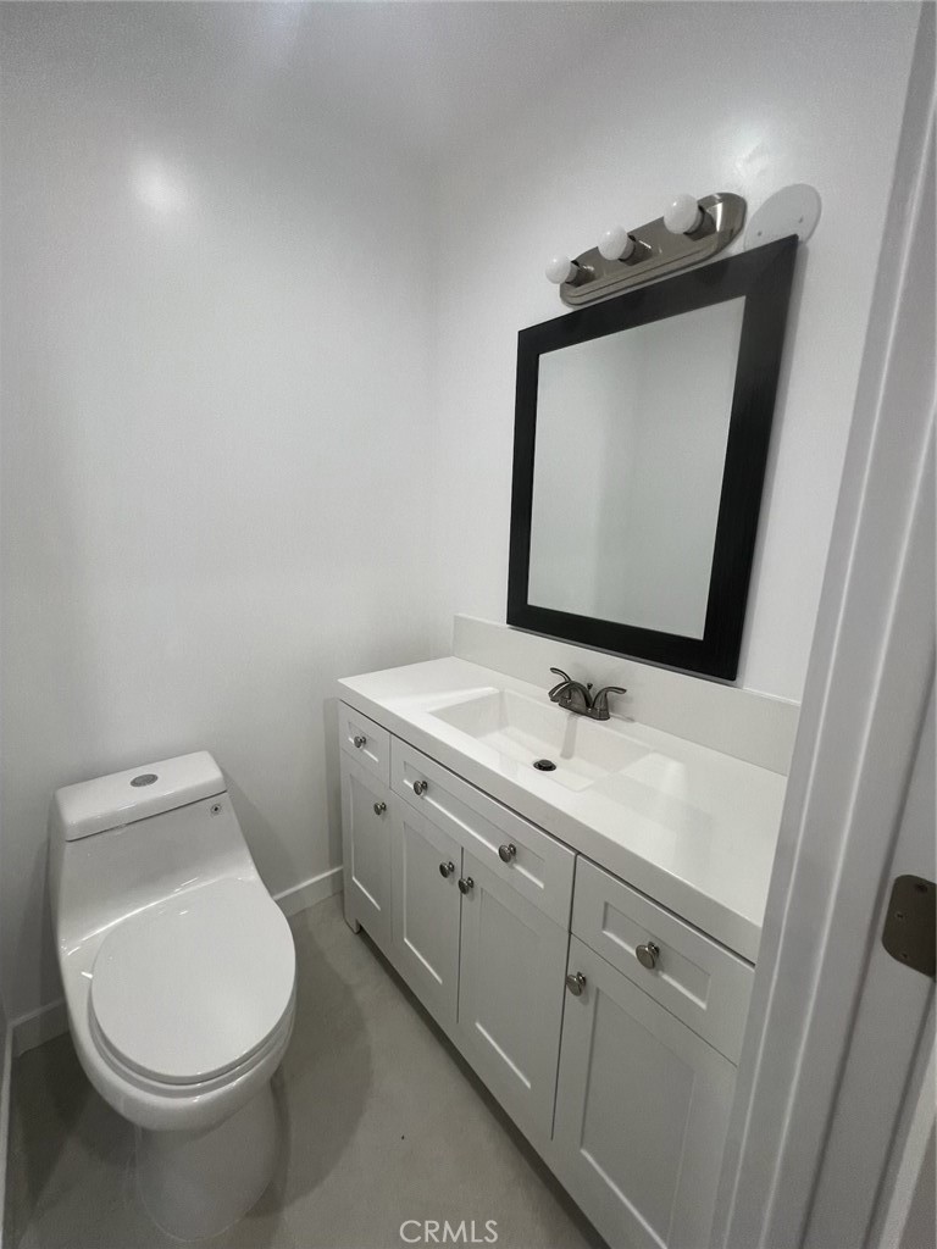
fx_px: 469
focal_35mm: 13
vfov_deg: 106.2
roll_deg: -3.3
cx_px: 468
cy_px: 624
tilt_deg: -9.5
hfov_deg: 89.9
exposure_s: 1/120
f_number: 1.8
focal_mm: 1.57
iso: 80
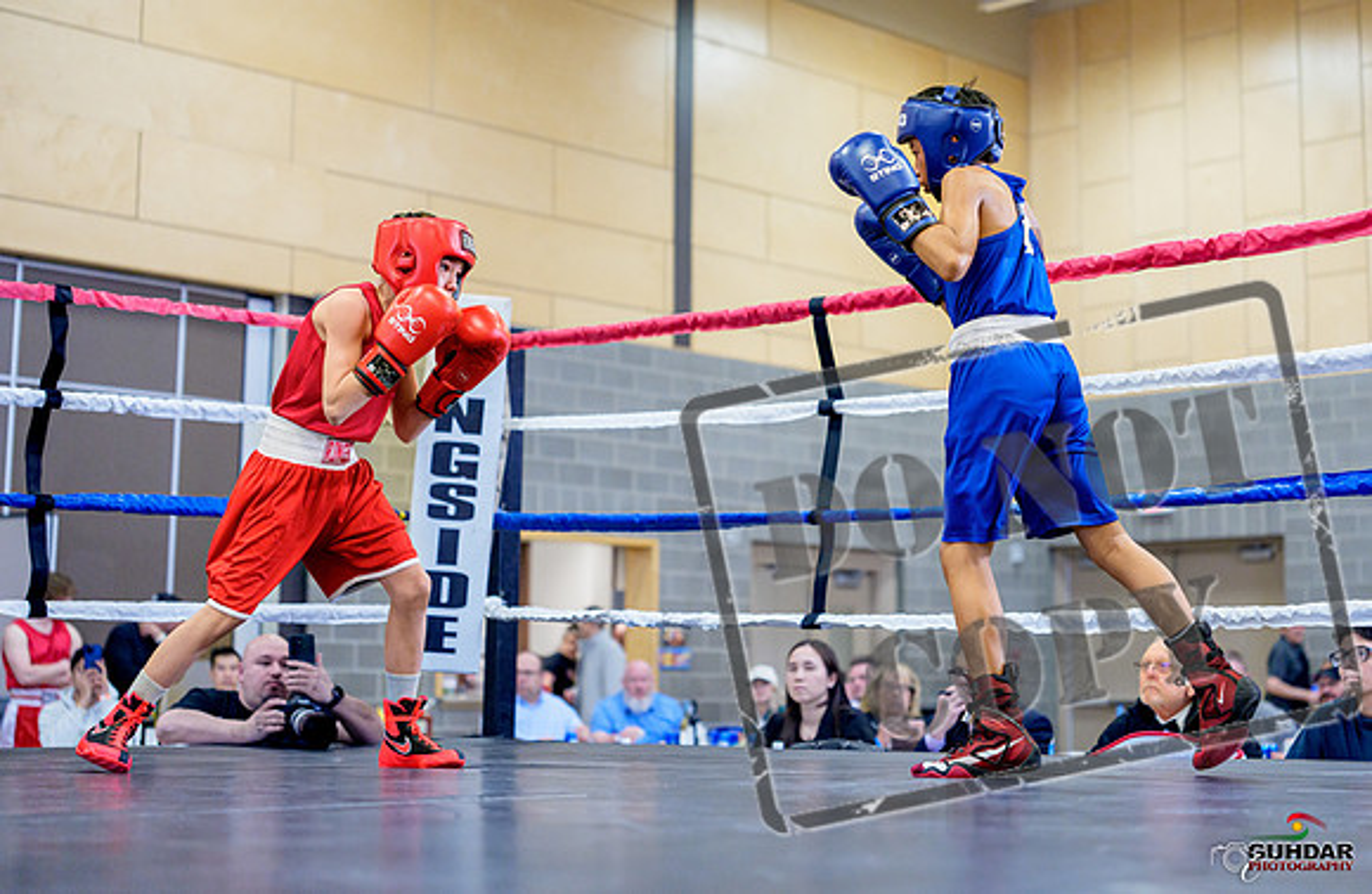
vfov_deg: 23.9
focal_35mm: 56
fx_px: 2114
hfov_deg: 35.9
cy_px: 406
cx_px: 748
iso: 3200
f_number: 2
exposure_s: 1/1000
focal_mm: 50
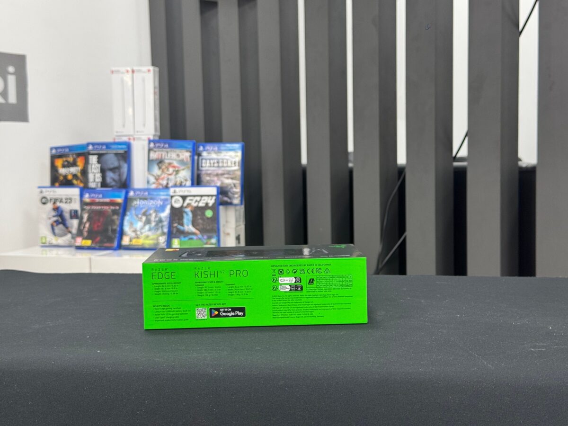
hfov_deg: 39.7
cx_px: 284
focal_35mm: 48
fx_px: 788
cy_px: 213
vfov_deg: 30.3
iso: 100
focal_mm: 6.76
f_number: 1.78
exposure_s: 1/50
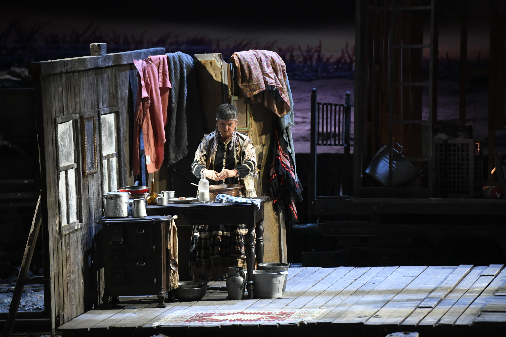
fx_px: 2811
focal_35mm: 200
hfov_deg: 10.3
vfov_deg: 6.9
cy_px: 168
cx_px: 253
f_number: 4
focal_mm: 200
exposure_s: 1/160
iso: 8000
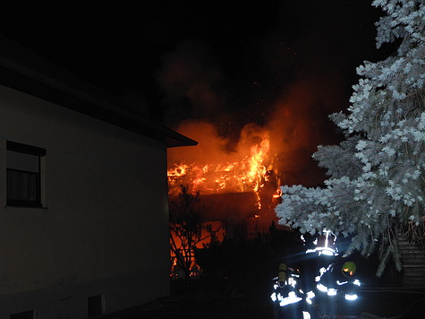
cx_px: 212
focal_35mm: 50
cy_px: 160
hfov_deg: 38.2
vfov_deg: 29.1
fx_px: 614
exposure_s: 1/30
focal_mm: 10.7
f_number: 3.5
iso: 288
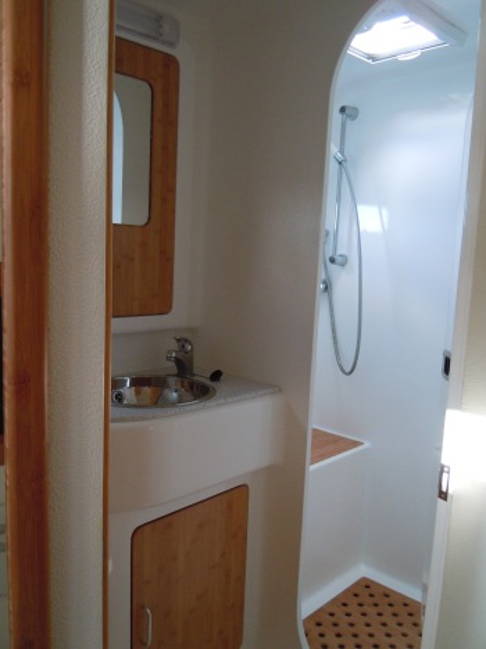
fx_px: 563
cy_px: 324
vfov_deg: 60.0
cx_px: 243
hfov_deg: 46.7
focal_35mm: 30
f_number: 3.5
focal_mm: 5.4
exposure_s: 1/60
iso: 400
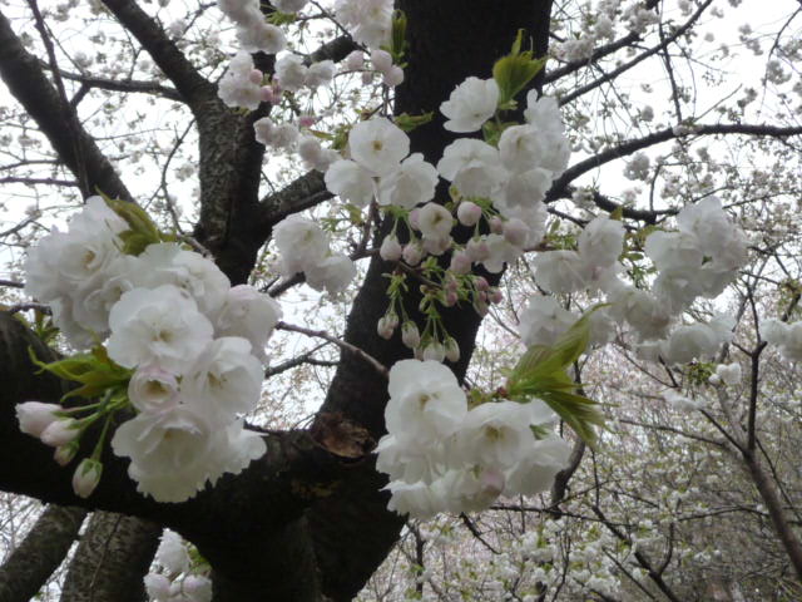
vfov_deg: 29.1
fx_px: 1158
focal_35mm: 50
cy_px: 301
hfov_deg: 38.2
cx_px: 401
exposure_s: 1/250
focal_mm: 5
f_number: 3.4
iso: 160
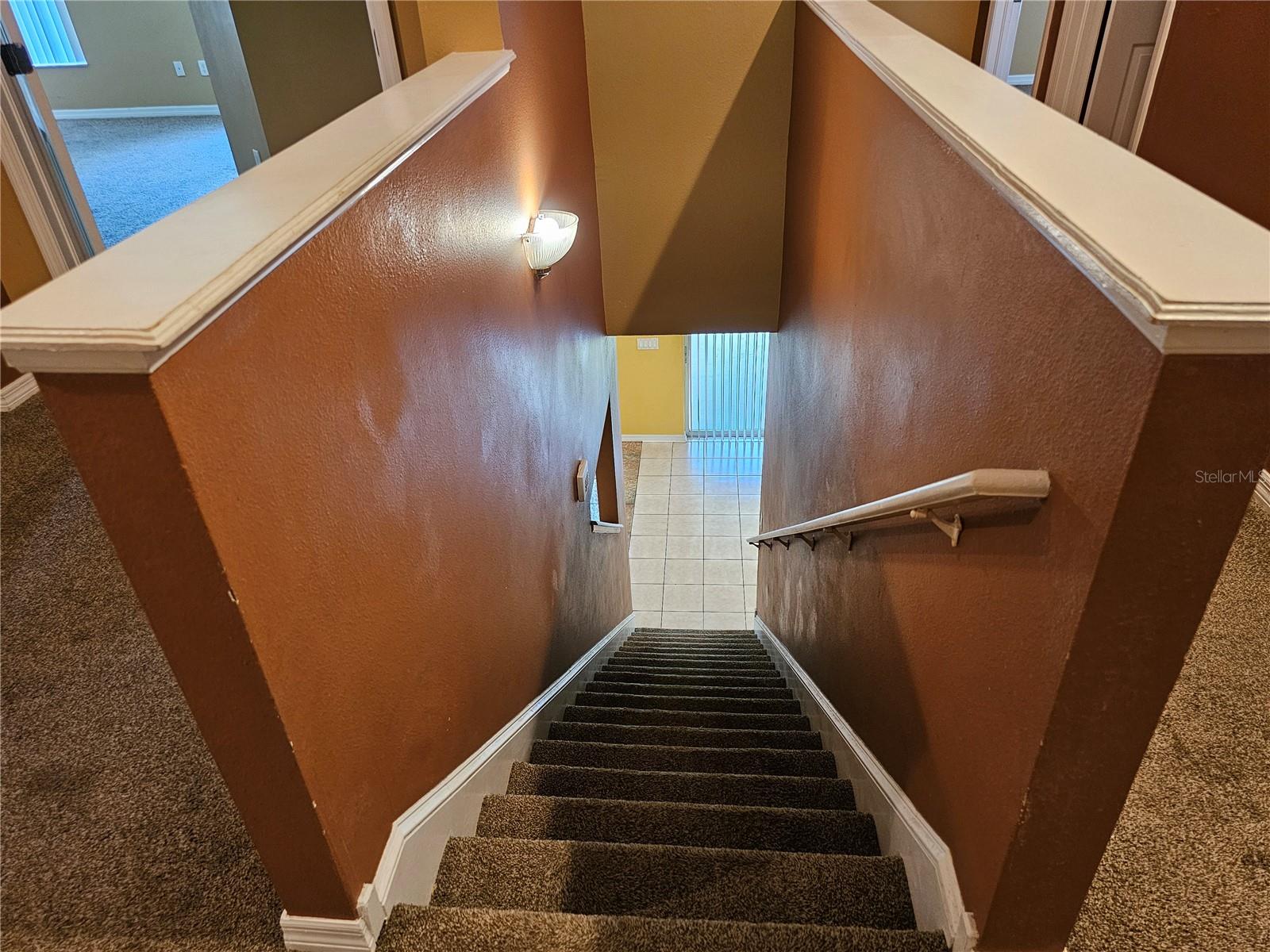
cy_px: 476
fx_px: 844
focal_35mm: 23
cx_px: 635
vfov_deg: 58.9
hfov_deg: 73.9
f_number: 1.7
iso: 640
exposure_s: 1/60
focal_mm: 6.3
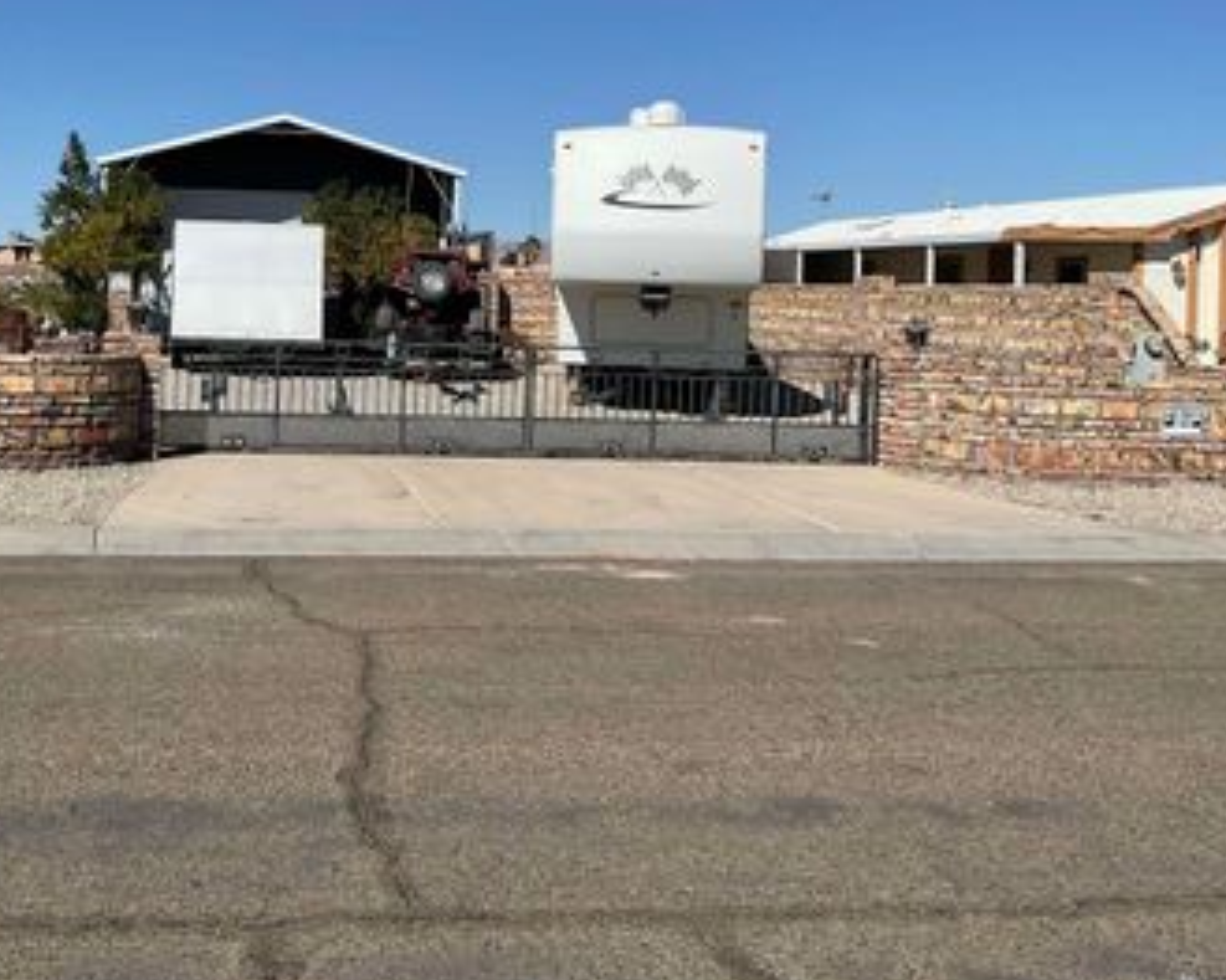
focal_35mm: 43
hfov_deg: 41.9
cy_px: 304
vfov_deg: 34.5
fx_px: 1560
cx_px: 339
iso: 16
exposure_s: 1/3788
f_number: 1.8
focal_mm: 3
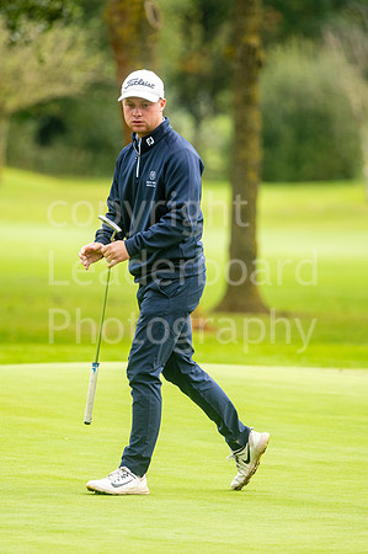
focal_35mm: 450
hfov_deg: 3.0
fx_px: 6915
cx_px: 184
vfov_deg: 4.6
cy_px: 277
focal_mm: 300
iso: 640
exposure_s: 1/1250
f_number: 4
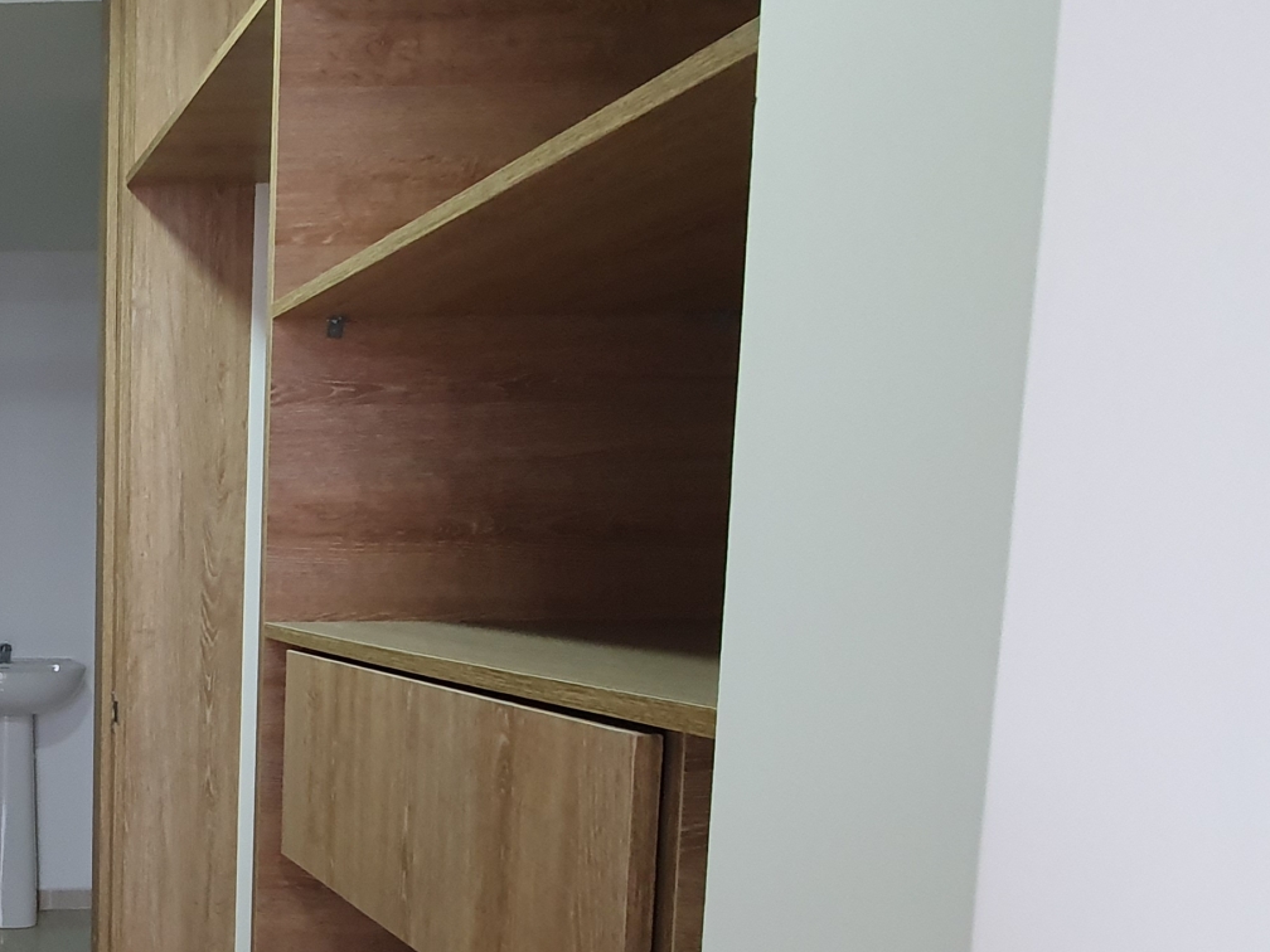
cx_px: -189
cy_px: 659
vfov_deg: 42.2
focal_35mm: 33
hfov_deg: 41.4
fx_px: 1211
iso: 250
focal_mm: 1.8
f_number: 2.2
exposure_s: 1/60
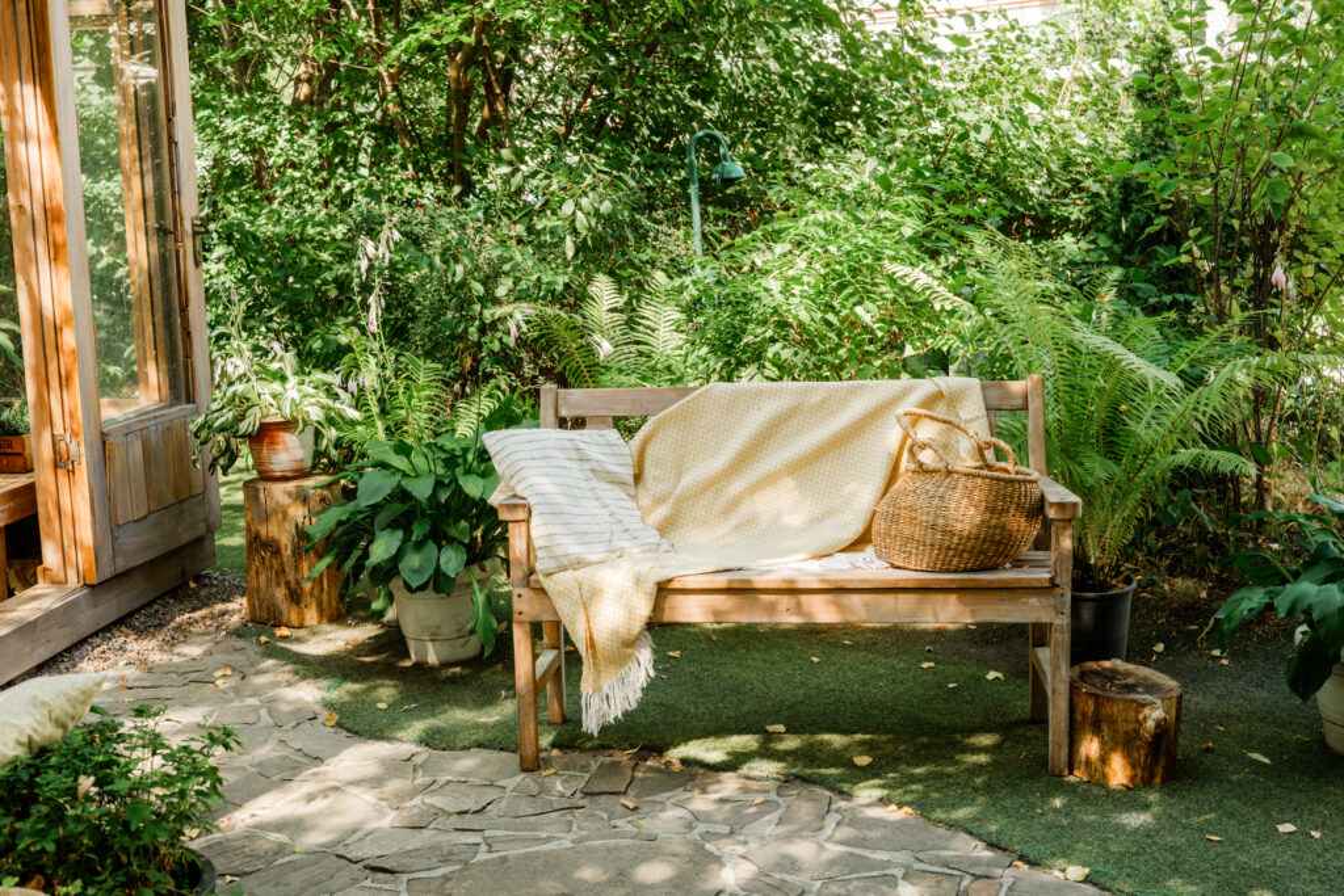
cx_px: 672
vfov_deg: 32.6
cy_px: 448
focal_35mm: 41
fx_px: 1531
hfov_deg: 47.4
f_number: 4
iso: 250
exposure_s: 1/125
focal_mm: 27
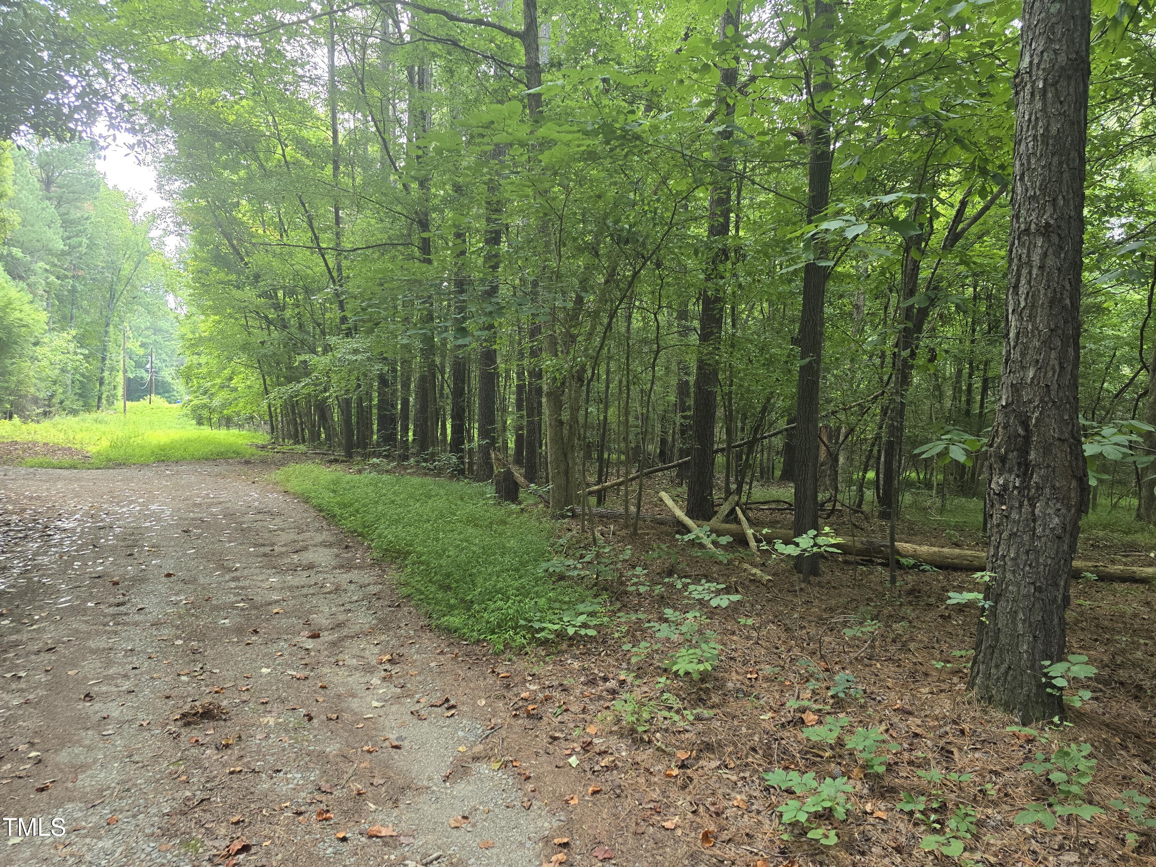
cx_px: 578
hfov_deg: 73.9
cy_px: 434
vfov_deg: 58.9
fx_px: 768
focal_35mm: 23
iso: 160
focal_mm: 6.3
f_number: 1.7
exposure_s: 1/180
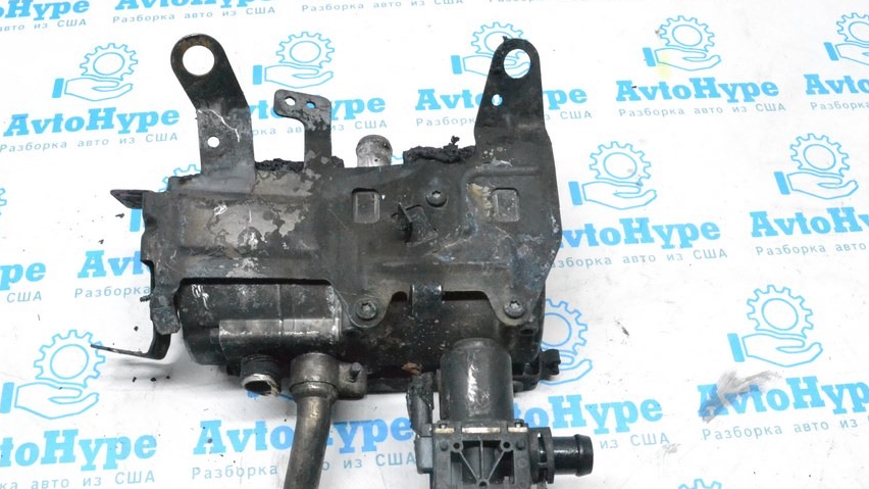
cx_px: 417
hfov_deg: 58.0
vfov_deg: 34.3
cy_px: 334
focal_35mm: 34
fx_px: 783
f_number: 9
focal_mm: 18
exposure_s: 1/160
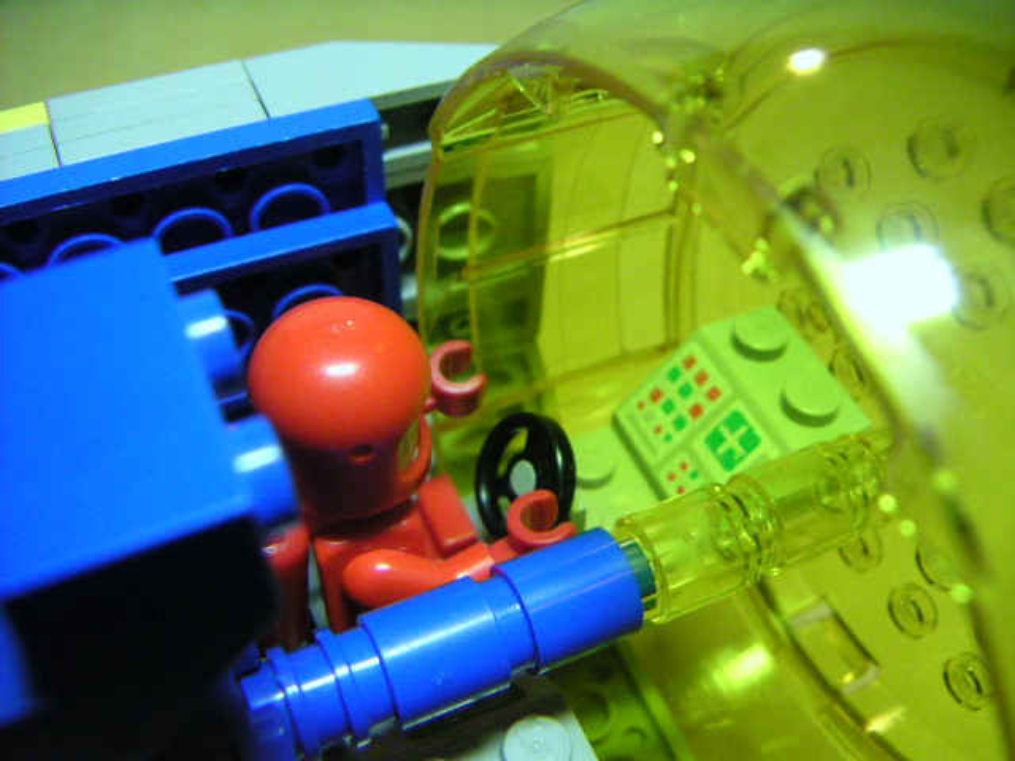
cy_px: 380
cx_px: 508
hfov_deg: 50.1
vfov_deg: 38.7
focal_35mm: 37
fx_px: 1085
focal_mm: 4.8
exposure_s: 1/90
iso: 400
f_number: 2.8
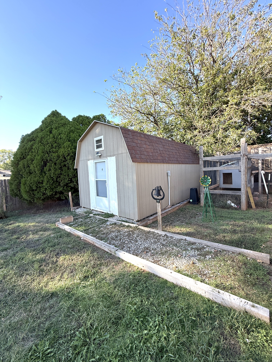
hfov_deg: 85.7
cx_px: 136
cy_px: 181
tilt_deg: -1.3
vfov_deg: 102.1
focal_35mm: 14
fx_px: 147
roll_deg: +4.2
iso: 64
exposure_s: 1/439
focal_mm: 2.22
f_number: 2.2
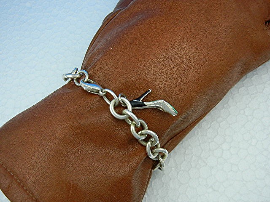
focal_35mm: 52
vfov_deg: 28.0
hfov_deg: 36.8
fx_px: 406
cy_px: 101
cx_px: 135
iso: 400
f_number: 3.9
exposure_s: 1/27
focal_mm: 9.3
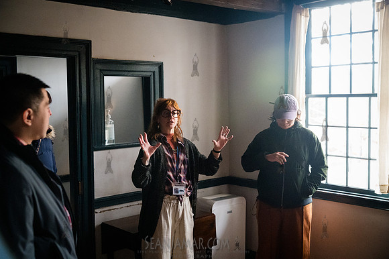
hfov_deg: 47.4
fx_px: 443
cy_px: 130
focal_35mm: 41
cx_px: 194
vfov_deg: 32.6
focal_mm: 41
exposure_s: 1/320
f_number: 2.8
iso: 12800
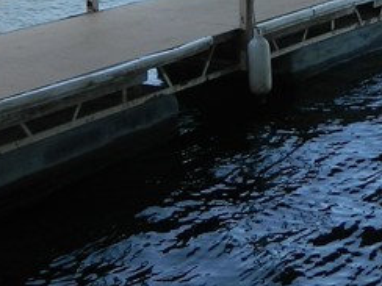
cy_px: 11
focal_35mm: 105
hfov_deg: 18.7
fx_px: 1159
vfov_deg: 13.9
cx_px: 233
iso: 80
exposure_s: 1/500
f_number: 3.1
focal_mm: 4.5
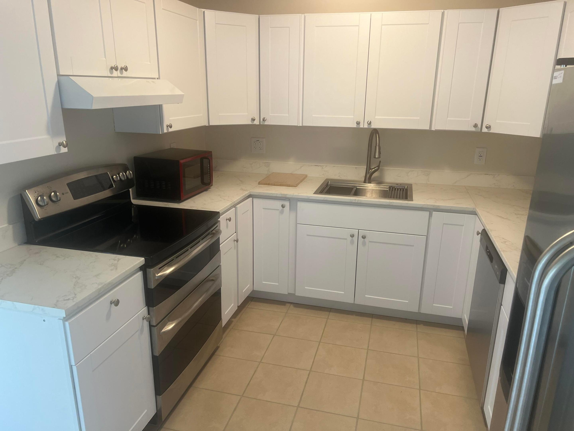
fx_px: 431
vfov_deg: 53.1
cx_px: 287
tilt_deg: -17.1
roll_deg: -0.5
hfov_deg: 67.3
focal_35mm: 26
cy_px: 216
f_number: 1.5
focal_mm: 5.7
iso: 125
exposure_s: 1/101
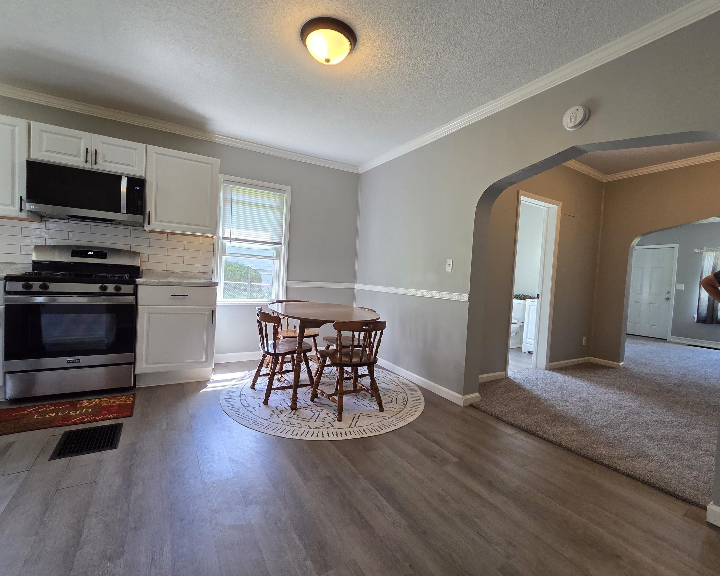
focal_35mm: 14
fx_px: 298
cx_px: 366
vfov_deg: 88.0
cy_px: 293
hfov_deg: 100.7
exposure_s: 1/120
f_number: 2.2
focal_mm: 2.2
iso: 200
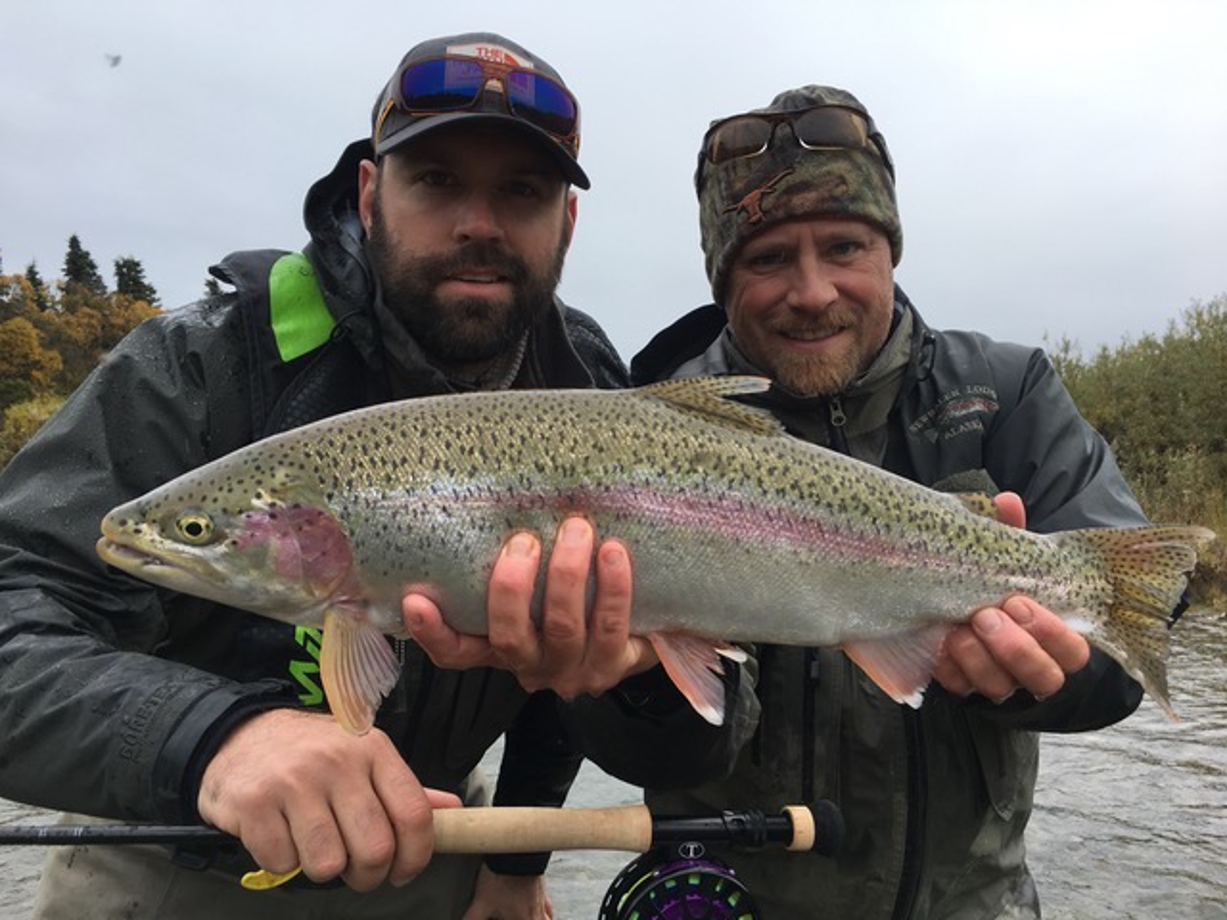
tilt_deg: +3.0
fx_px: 1028
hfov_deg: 61.7
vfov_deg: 48.2
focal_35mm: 29
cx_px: 614
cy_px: 460
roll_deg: +0.8
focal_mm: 4.15
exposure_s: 1/478
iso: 25
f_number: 2.2
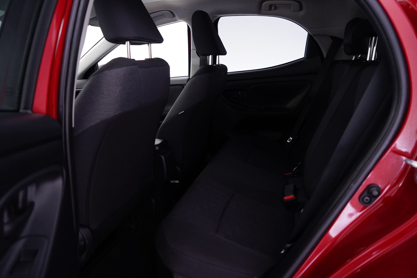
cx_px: 208
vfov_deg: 53.1
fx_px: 278
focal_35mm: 24
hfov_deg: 73.7
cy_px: 139
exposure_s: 1/10
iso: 1250
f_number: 4
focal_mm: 24
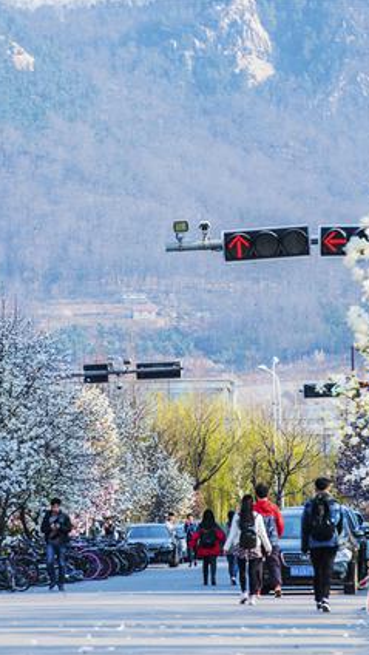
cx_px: 157
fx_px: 5488
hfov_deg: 3.9
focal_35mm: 316
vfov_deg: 6.8
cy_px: 327
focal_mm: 200
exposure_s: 1/125
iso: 100
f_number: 5
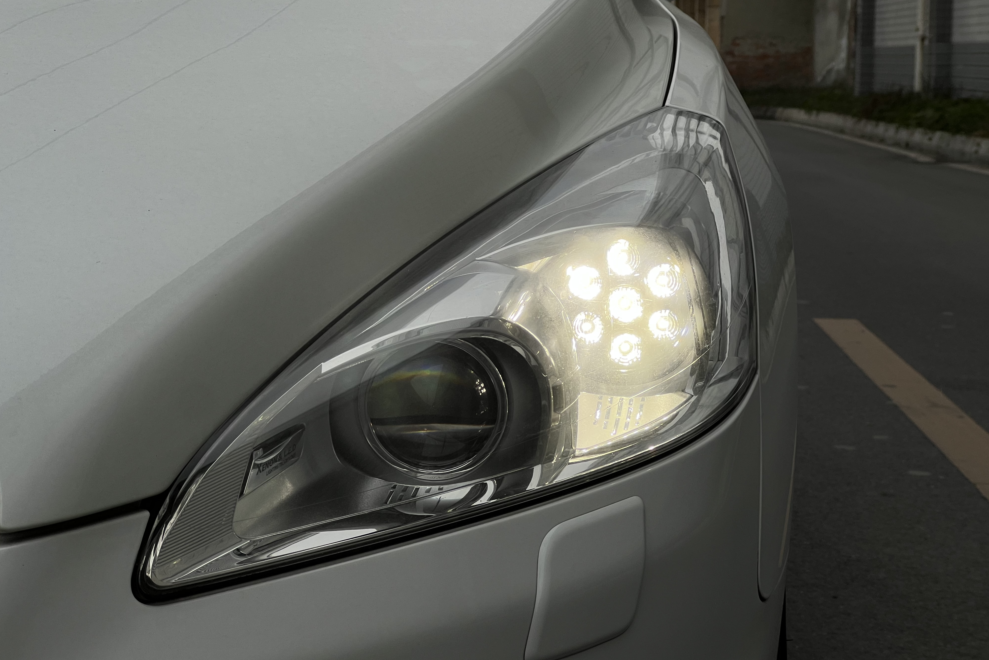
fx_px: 2225
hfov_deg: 25.1
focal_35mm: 81
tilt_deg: -6.1
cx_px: 499
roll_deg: +0.1
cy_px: 318
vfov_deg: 16.9
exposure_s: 1/413
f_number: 2.8
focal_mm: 9
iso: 32
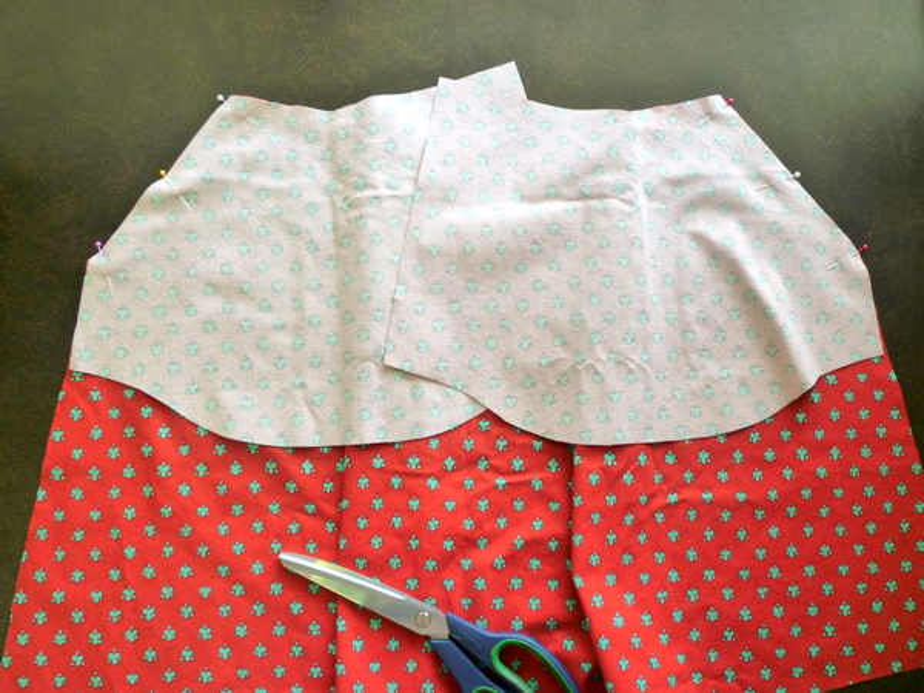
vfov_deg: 48.2
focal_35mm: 29
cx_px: 462
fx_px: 774
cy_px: 346
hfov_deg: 61.7
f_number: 3.3
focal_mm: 5.2
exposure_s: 1/40
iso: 125
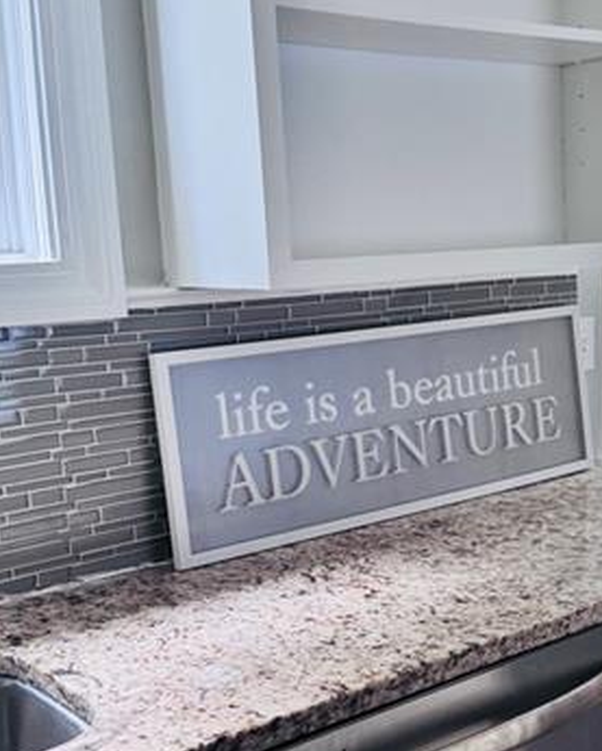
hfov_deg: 28.7
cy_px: 395
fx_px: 1158
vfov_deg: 36.0
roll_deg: +2.9
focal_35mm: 52
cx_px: 450
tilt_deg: -8.0
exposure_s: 1/120
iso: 200
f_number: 1.78
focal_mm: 6.76
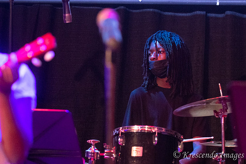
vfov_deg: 8.3
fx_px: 1135
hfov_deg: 12.4
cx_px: 158
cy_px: 80
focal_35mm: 166
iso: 3200
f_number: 2.8
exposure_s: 1/160
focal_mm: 86
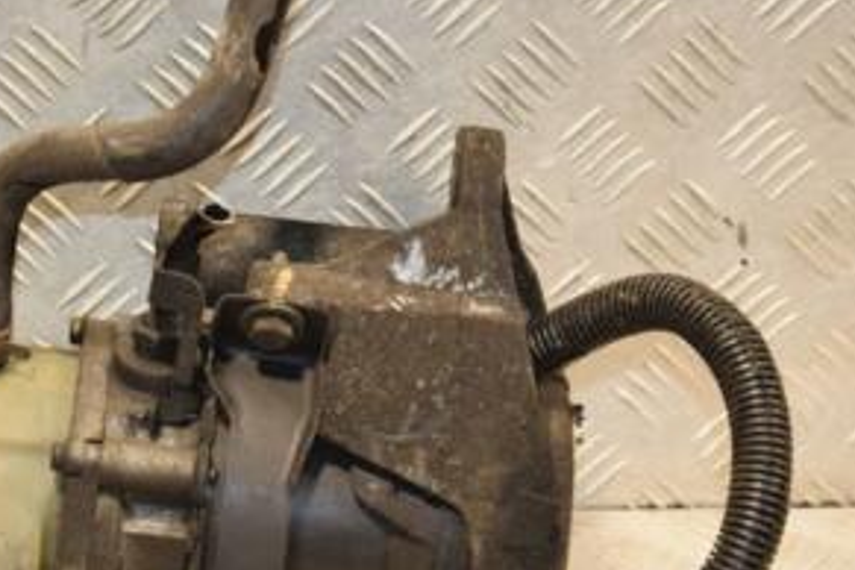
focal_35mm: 130
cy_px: 367
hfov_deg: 15.7
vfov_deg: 10.5
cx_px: 232
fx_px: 3087
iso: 800
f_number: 5
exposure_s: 1/200
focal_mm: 42
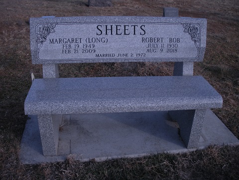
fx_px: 249
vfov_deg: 39.7
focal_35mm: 36
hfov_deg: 51.4
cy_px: 90
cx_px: 120
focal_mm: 6.3
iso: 64
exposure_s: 1/440
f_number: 3.5
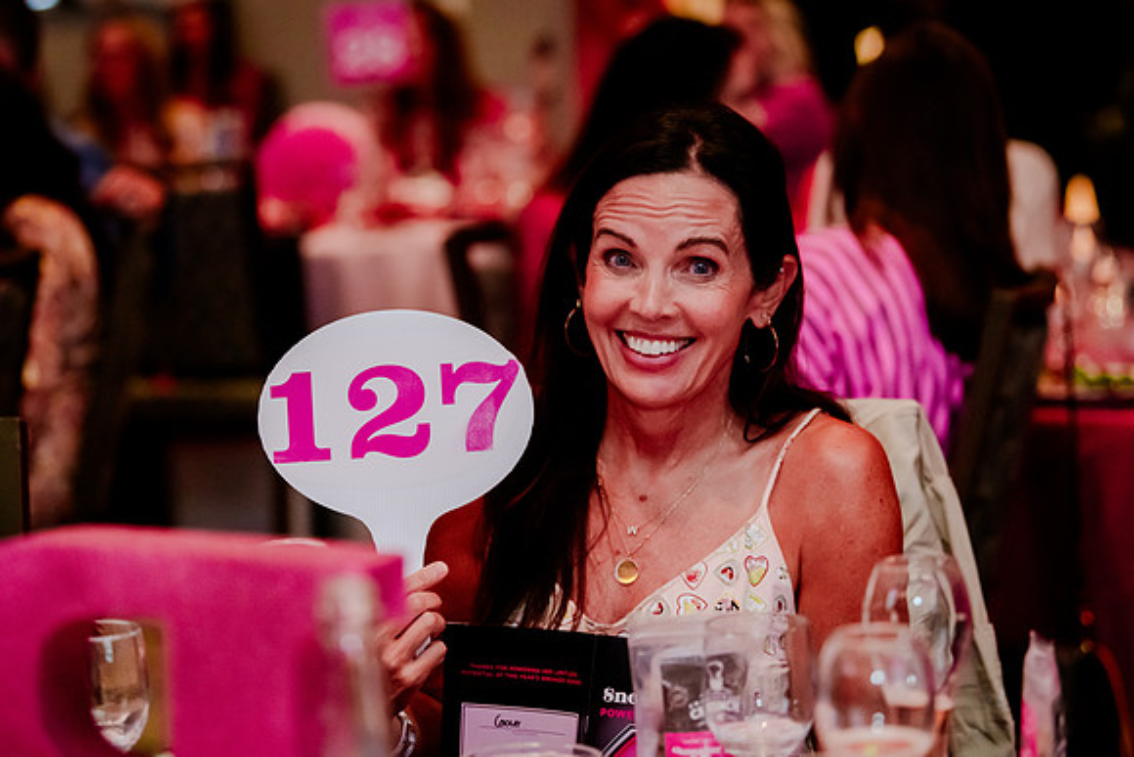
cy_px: 317
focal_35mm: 110
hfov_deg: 18.5
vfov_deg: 12.4
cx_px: 567
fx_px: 3479
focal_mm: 95
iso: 5000
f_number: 2.8
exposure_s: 1/160
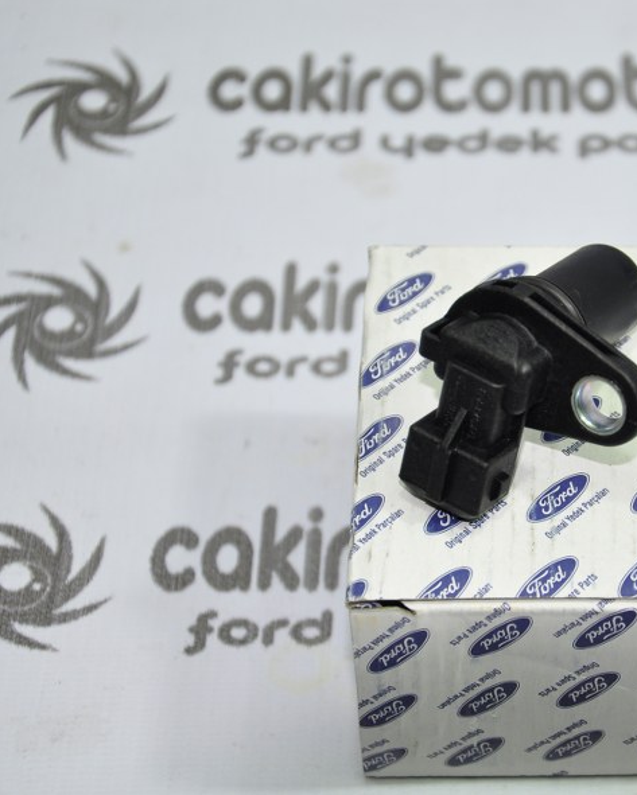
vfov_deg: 17.9
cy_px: 395
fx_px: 2521
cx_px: 539
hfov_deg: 14.3
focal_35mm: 107
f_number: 5
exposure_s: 1/30
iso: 200
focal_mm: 50
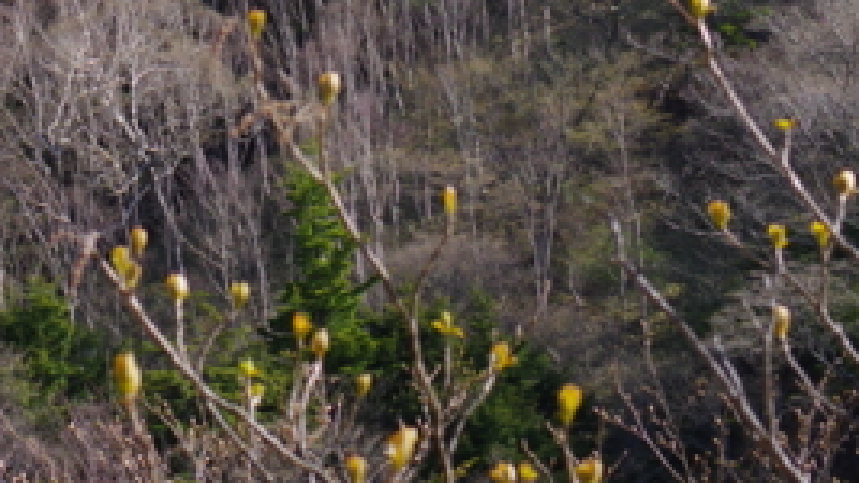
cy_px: -354
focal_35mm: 163
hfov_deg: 12.9
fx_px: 3712
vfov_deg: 7.3
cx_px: -113
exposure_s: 1/500
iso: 200
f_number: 5.6
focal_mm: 35
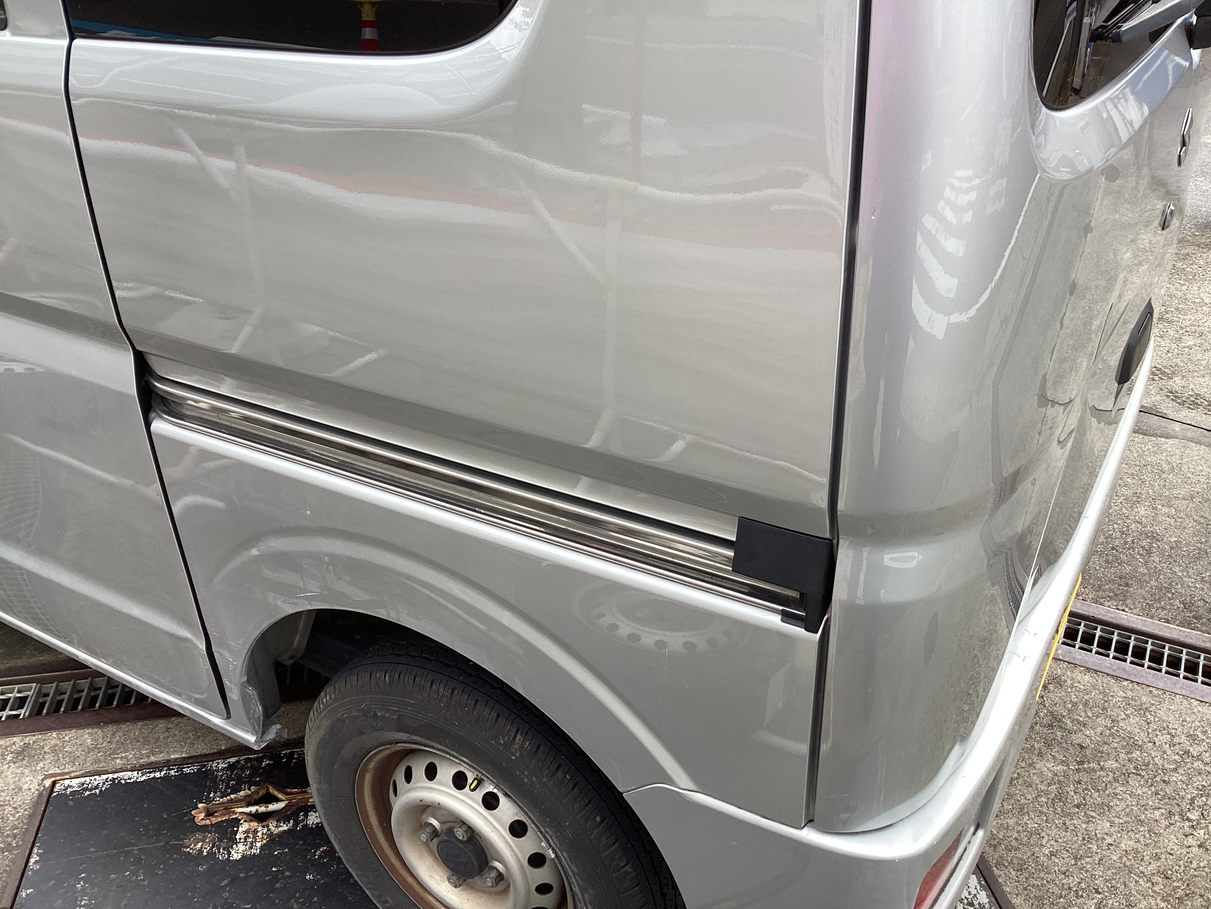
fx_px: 1084
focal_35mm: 31
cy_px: 454
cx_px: 606
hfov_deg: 58.4
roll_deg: -1.7
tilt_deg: -29.4
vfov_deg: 45.4
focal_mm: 3.3
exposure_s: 1/176
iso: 25
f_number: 2.4
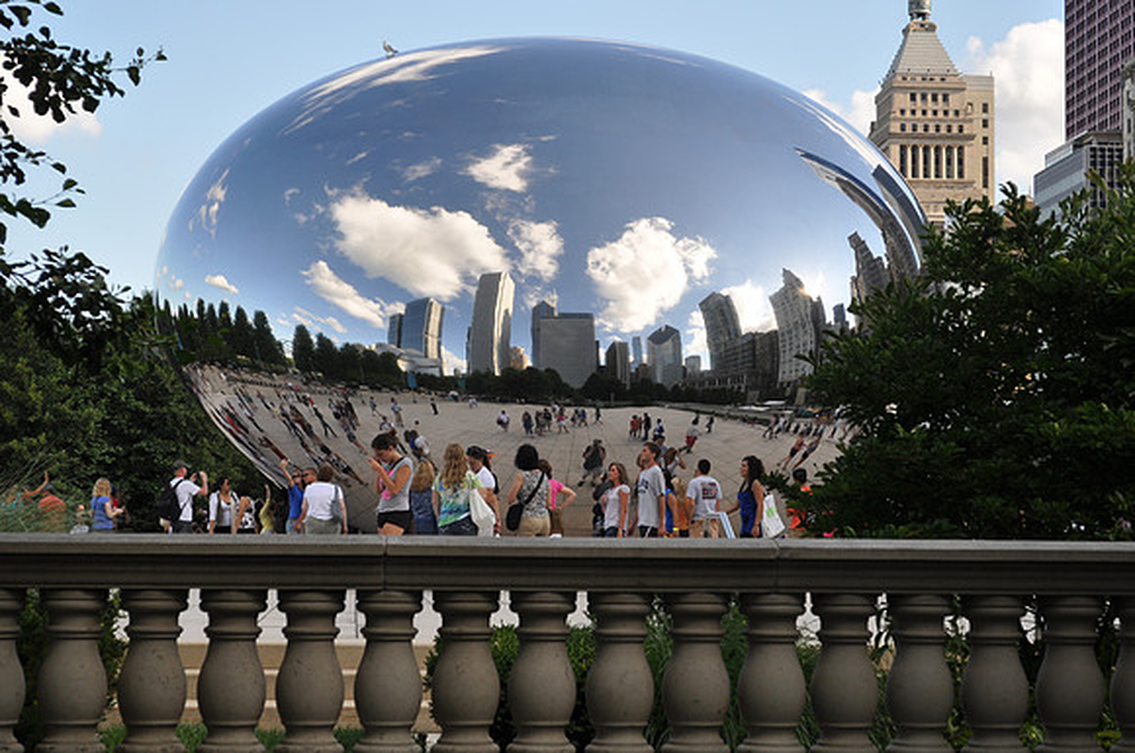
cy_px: 376
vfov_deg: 16.5
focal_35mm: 82
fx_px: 2597
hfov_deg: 24.6
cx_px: 568
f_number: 7.1
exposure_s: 1/200
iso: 200
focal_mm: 55
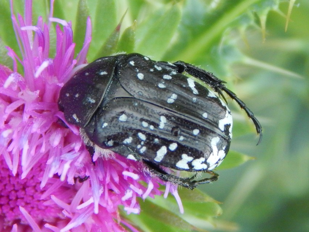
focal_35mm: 182
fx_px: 1625
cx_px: 154
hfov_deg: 10.9
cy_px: 116
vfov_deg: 8.2
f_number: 5.3
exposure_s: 1/100
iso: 400
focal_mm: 32.8
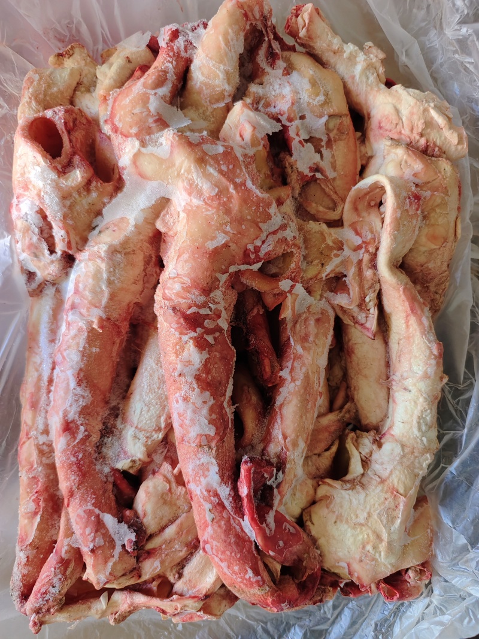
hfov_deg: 58.9
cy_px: 320
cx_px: 240
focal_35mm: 23
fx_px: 424
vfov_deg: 73.9
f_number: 1.57
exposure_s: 1/100
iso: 644
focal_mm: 6.51
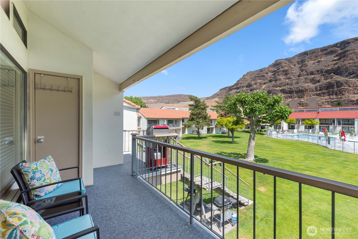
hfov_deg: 100.4
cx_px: 179
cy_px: 120
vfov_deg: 77.4
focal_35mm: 15
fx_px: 149
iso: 100
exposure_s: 1/500
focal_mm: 15
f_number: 8
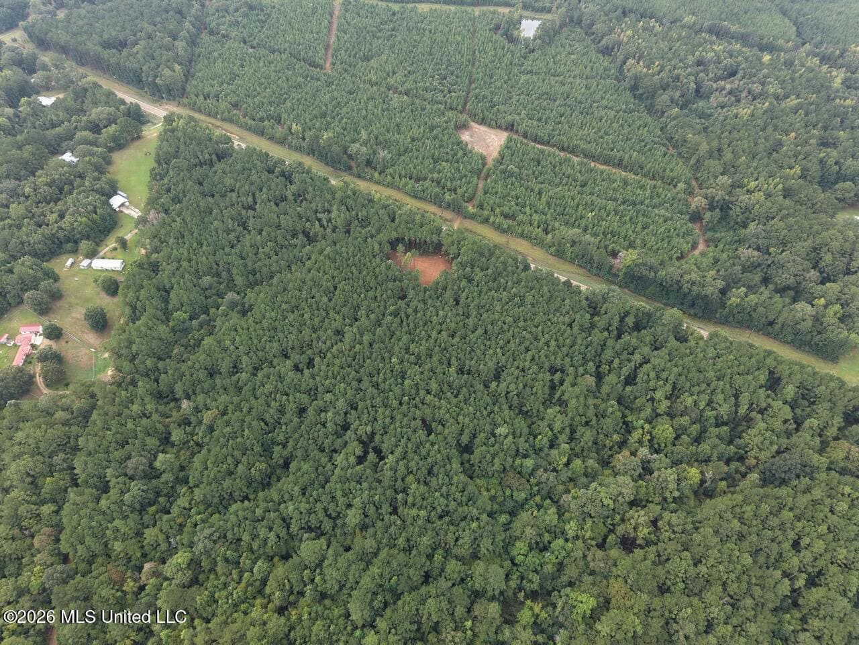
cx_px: 430
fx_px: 596
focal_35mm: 24
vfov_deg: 56.8
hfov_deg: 71.6
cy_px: 322
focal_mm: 8.7
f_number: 1.8
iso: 100
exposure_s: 1/500
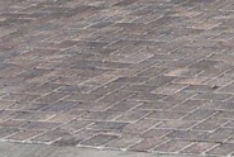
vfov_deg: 5.4
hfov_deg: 7.7
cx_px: 576
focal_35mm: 246
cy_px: -269
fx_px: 1602
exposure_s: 1/125
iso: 160
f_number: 8
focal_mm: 28
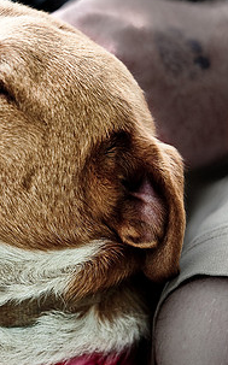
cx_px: -66
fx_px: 4809
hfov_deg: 2.7
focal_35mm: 483
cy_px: 148
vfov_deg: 4.4
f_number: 2.8
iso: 200
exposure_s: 1/800
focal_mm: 165
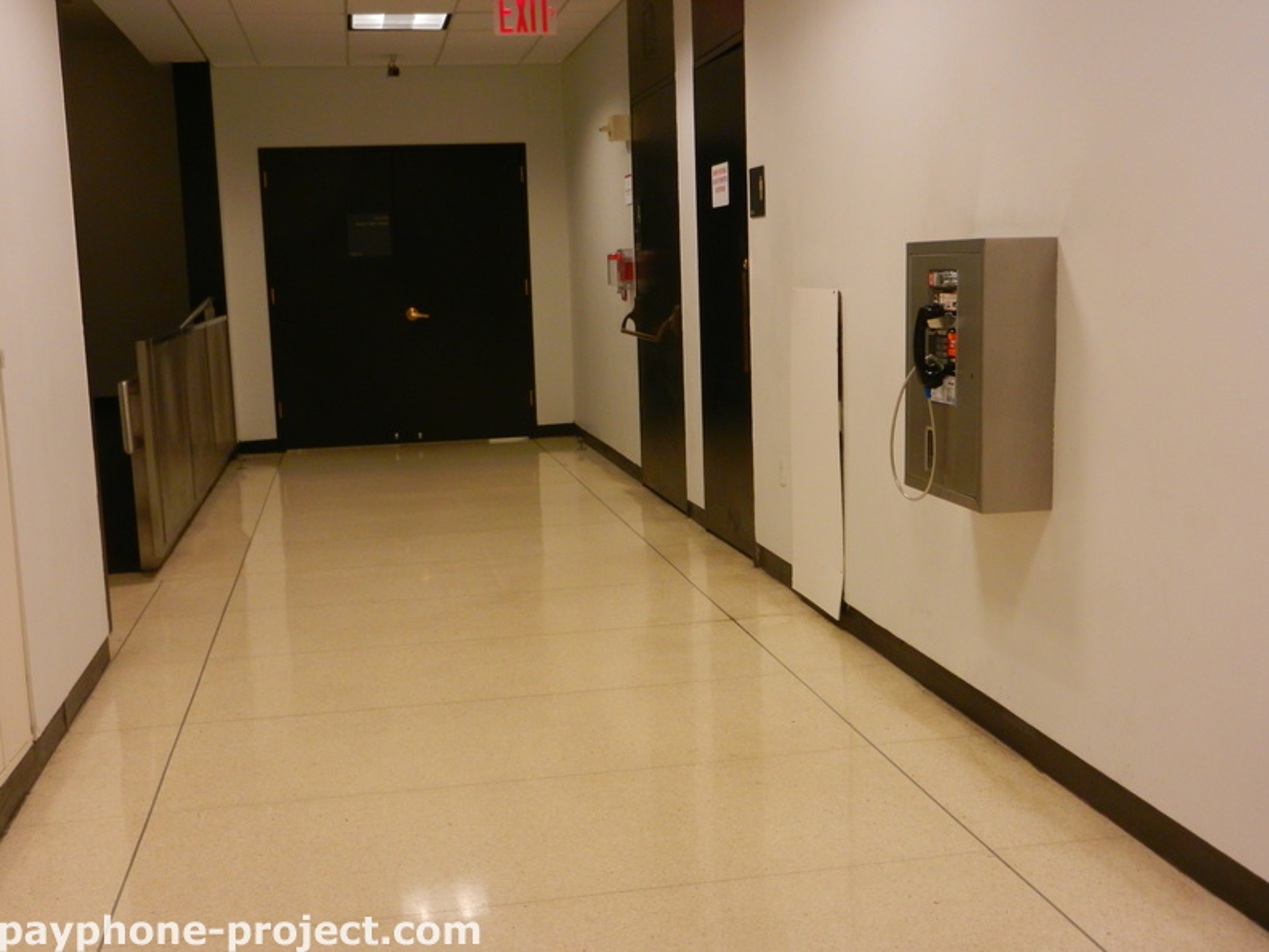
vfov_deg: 37.7
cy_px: 476
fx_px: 1393
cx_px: 634
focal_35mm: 38
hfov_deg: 49.0
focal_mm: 6.9
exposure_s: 1/30
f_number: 4
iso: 360
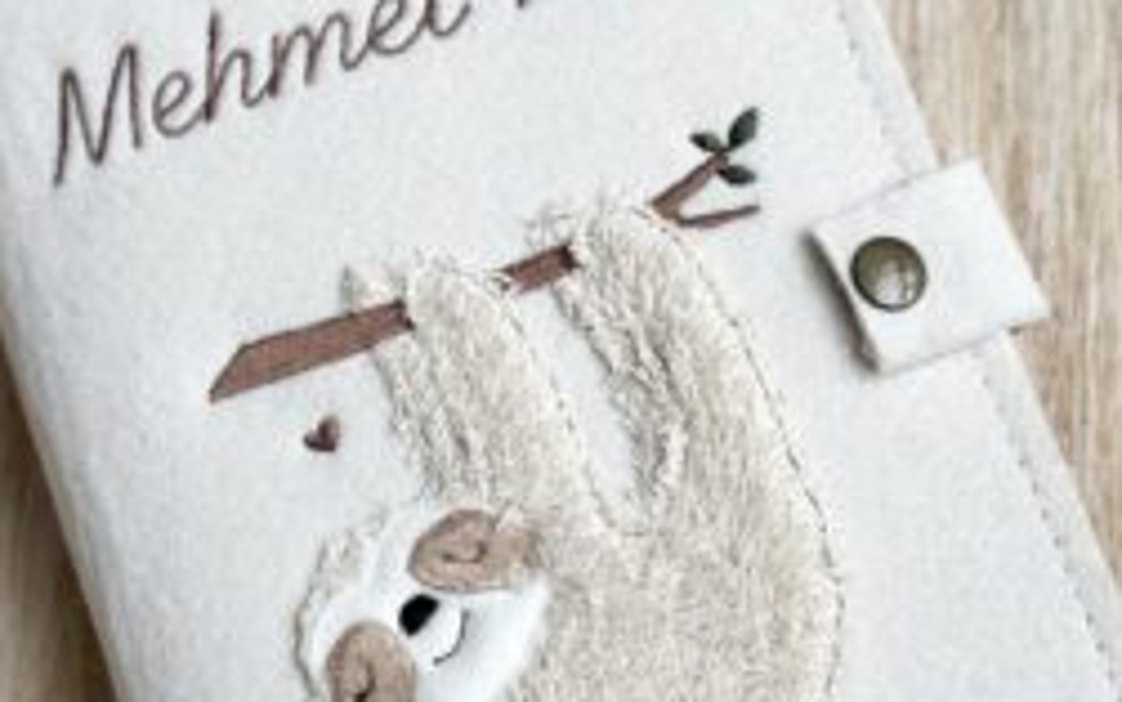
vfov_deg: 16.1
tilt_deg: -72.9
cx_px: 586
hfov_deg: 25.5
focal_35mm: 81
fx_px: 2477
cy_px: 496
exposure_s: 1/580
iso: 80
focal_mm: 6.86
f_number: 1.78
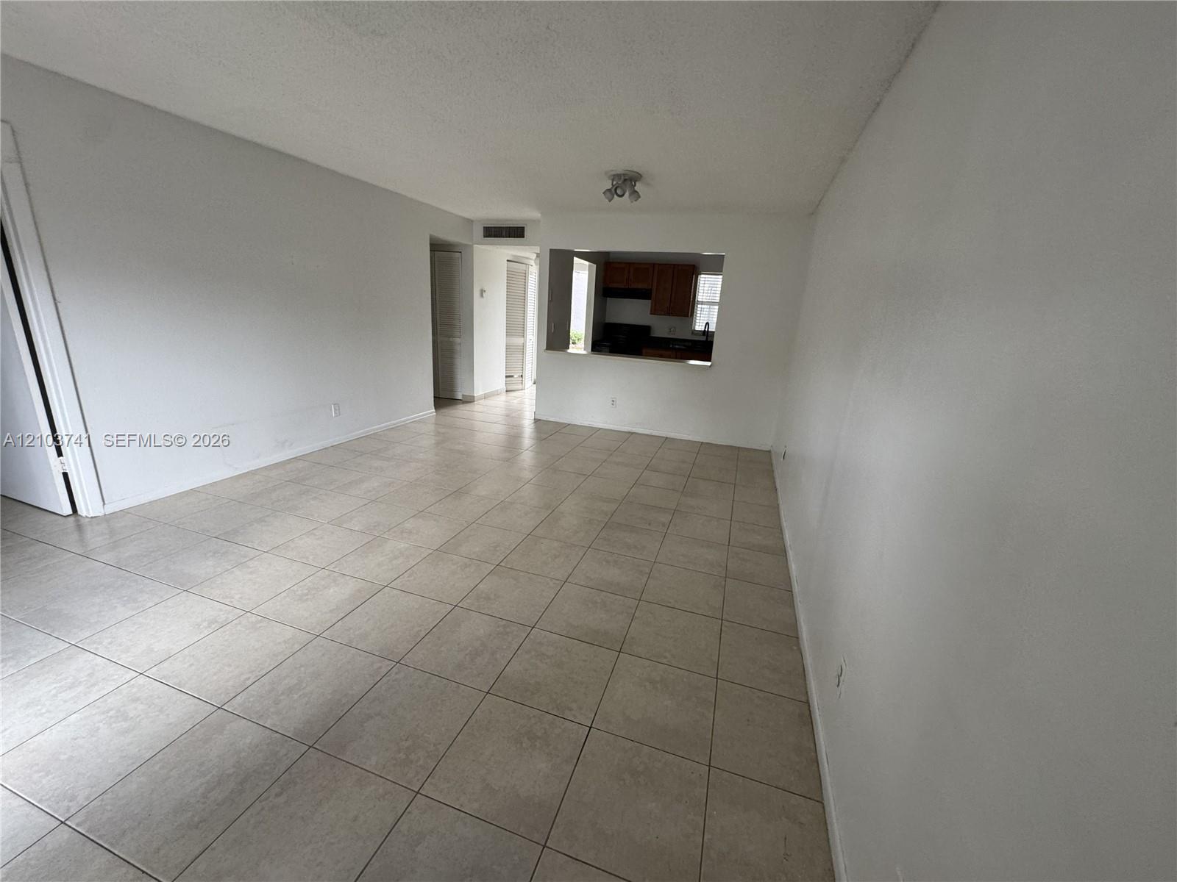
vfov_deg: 85.7
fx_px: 476
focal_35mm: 14
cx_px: 588
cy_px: 441
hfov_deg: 102.1
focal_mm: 2.22
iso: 200
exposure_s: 1/99
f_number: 2.2
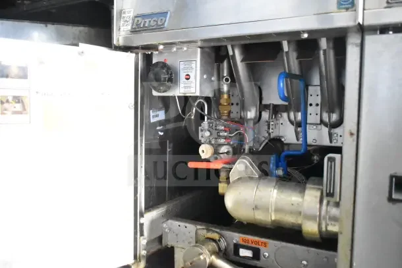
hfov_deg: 59.5
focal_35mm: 32
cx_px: 201
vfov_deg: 41.7
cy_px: 134
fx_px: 352
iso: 18000
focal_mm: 21
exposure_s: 1/30
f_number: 3.8
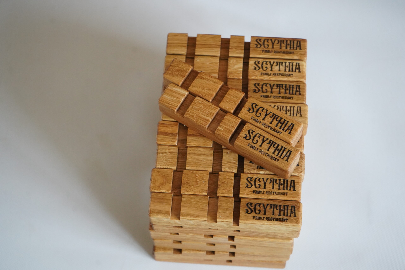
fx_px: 787
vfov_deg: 19.5
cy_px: 135
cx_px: 202
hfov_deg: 28.8
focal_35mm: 70
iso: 8000
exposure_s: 1/80
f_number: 5.6
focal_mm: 70
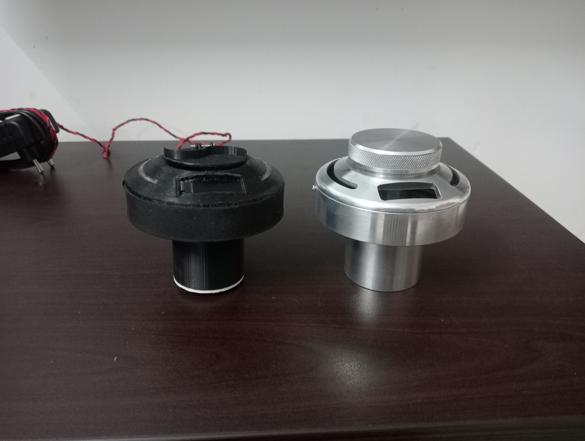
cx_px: 292
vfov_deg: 49.9
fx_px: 474
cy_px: 220
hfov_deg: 63.4
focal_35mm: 28
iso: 2783
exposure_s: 1/25
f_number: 1.8
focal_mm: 4.04
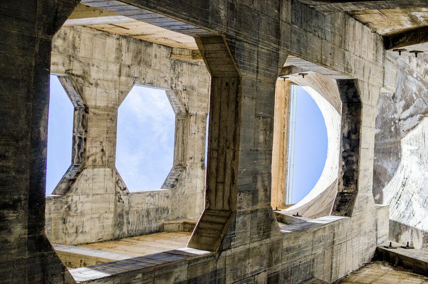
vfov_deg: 25.6
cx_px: 214
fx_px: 623
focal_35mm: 52
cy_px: 142
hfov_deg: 37.9
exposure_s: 1/4000
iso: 500
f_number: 2.8
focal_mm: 35
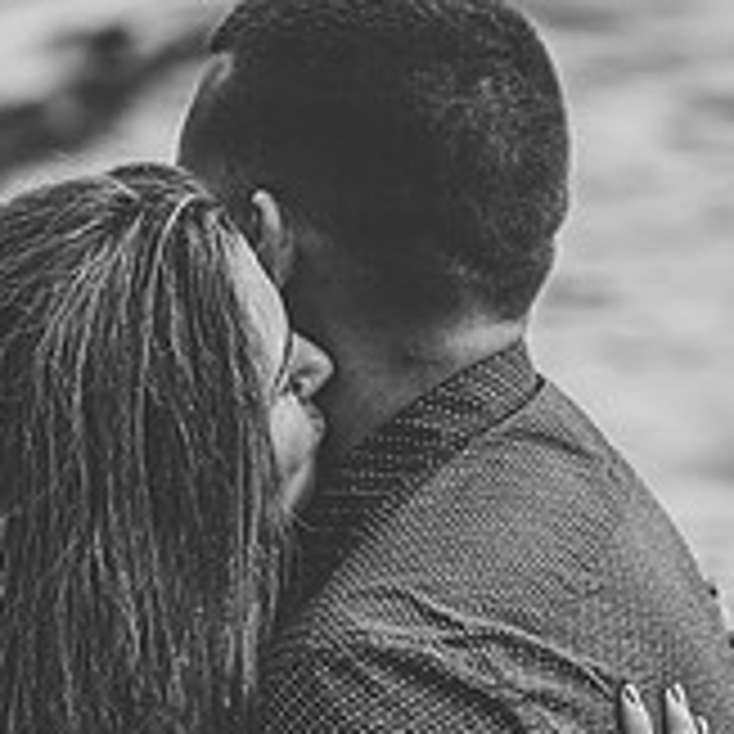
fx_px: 7965
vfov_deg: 5.3
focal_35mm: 332
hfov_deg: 5.3
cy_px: 615
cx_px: 311
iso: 400
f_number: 2.8
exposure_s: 1/400
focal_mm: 110
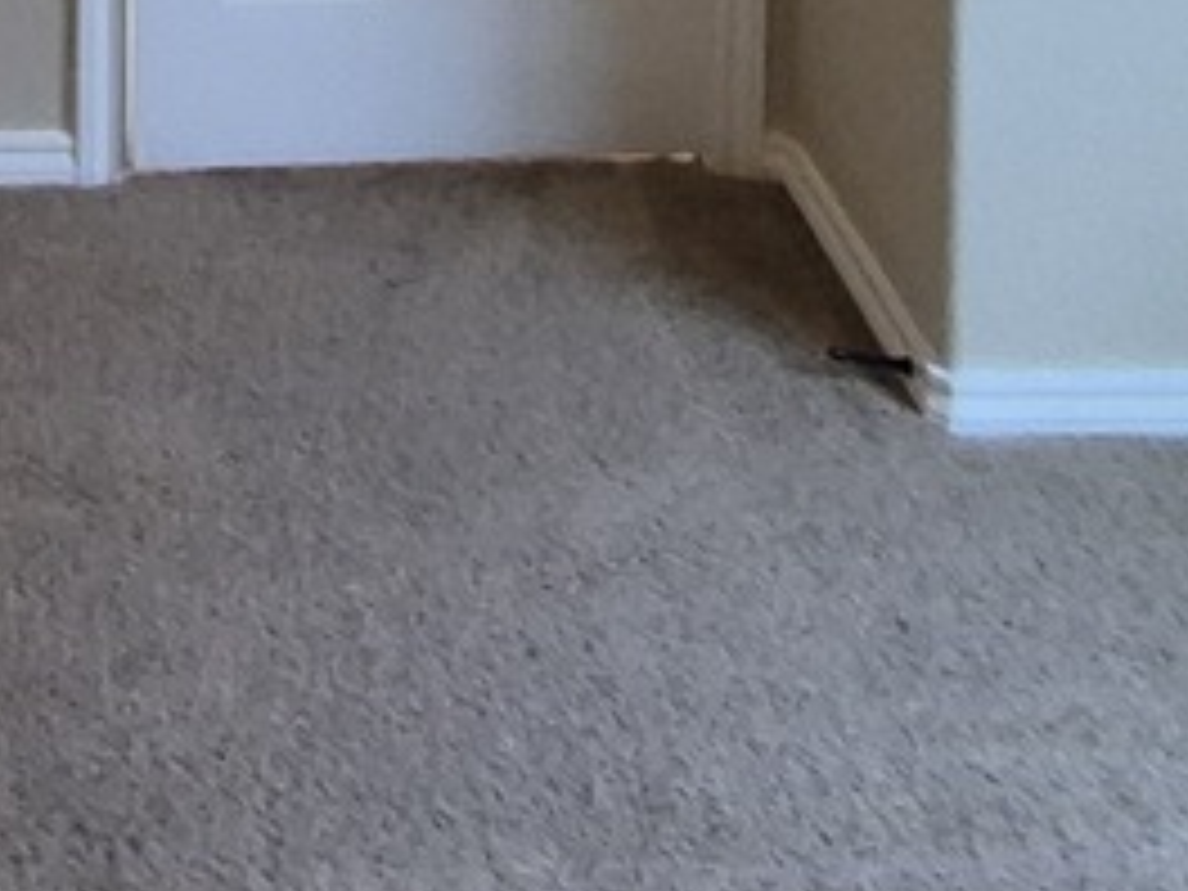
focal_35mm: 71
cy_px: -1112
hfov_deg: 26.6
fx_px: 2437
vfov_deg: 14.9
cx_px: 140
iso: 400
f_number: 2.2
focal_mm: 1.74
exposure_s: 1/60
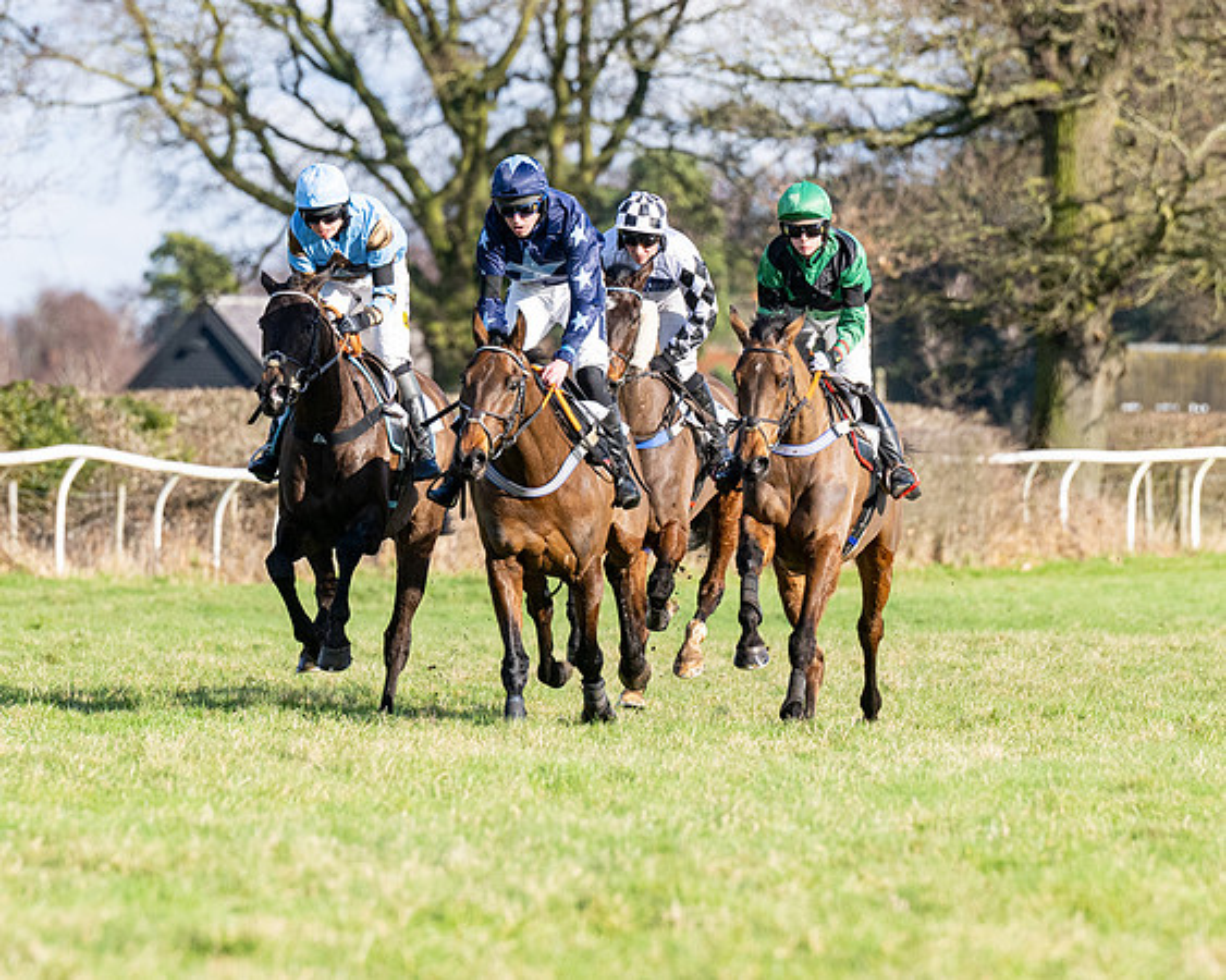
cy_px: 496
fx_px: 16298
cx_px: 609
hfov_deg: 4.3
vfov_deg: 3.4
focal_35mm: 449
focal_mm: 185
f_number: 4
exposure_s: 1/3200
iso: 400
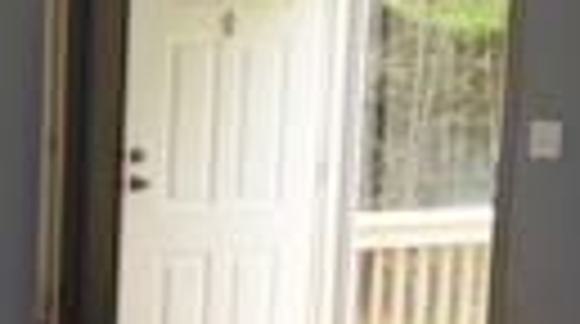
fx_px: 1366
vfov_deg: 13.5
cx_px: -182
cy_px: 194
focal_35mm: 89
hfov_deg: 21.6
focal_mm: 18
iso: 320
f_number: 5.6
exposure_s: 1/125
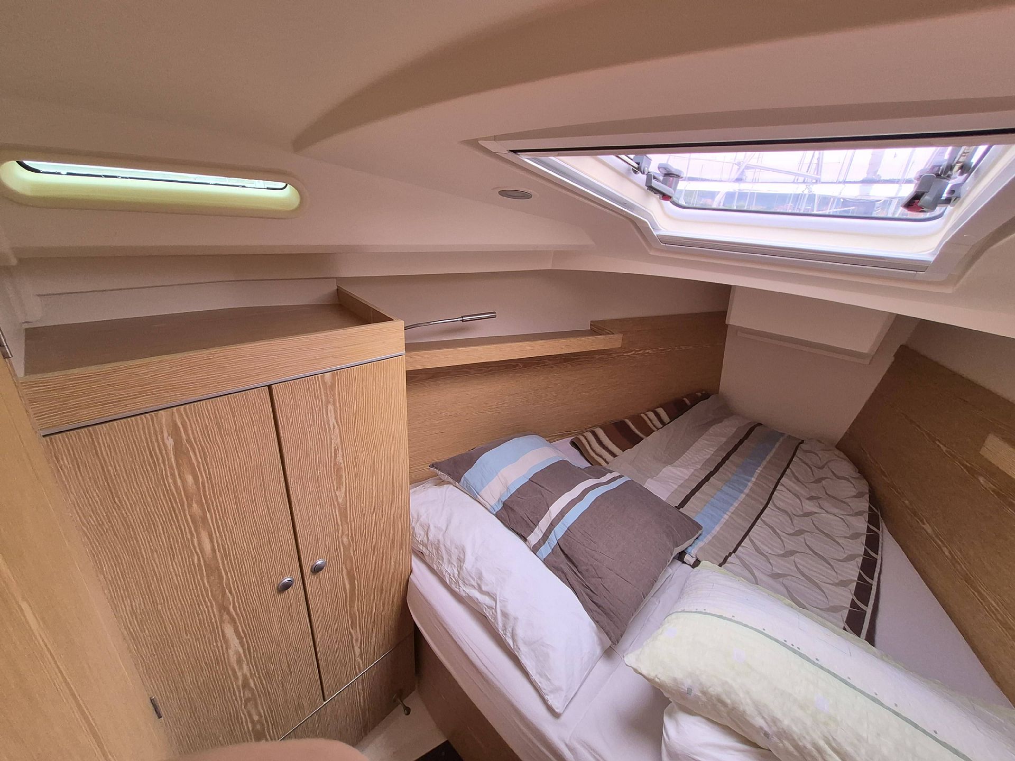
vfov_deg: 89.9
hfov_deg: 106.2
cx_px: 508
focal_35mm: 13
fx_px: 381
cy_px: 380
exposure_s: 1/100
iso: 80
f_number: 2.2
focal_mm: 1.74
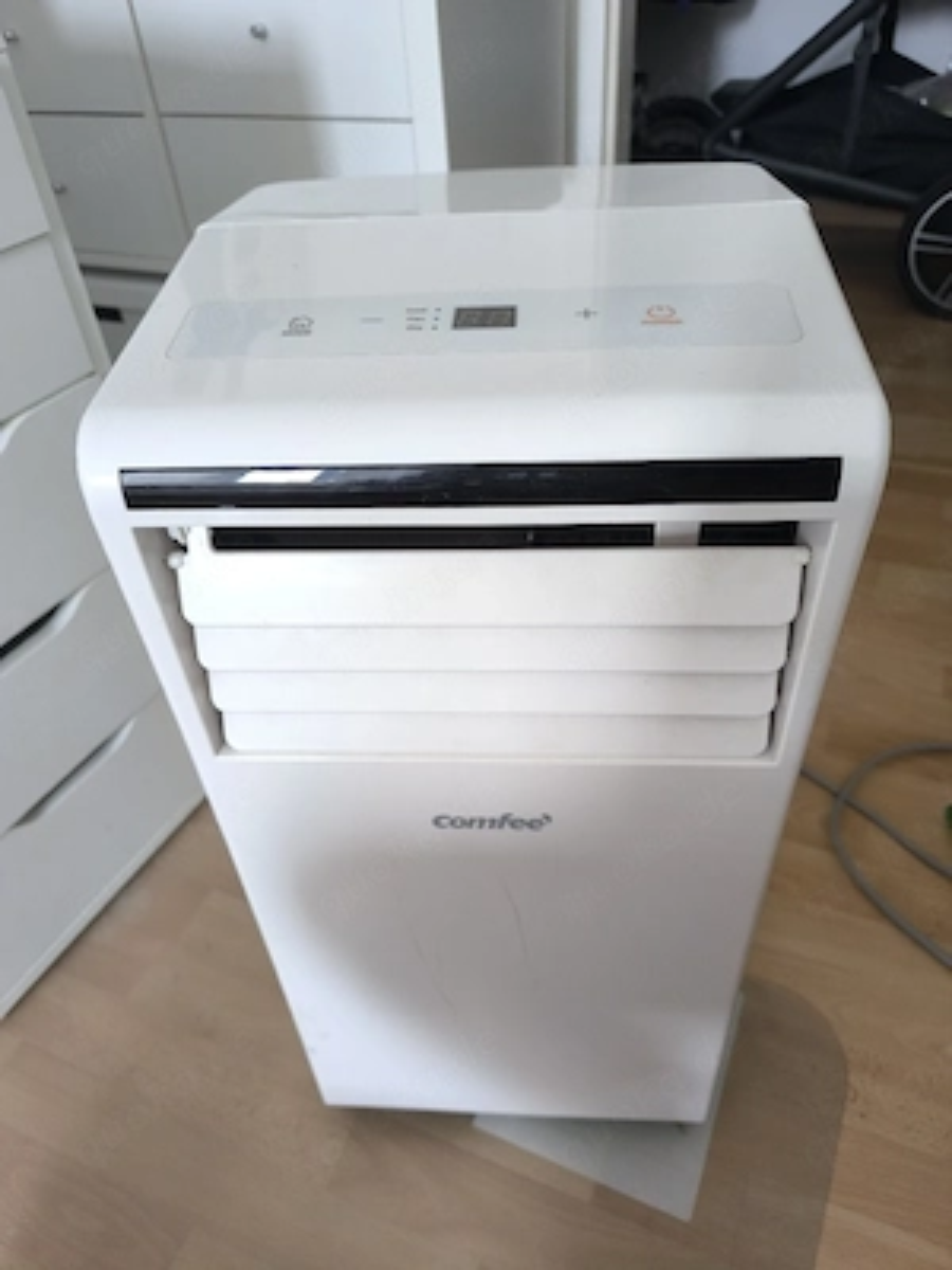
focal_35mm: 23
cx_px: 476
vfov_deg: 73.9
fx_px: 843
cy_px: 635
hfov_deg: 58.9
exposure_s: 1/50.3
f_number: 1.65
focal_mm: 6.14
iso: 640
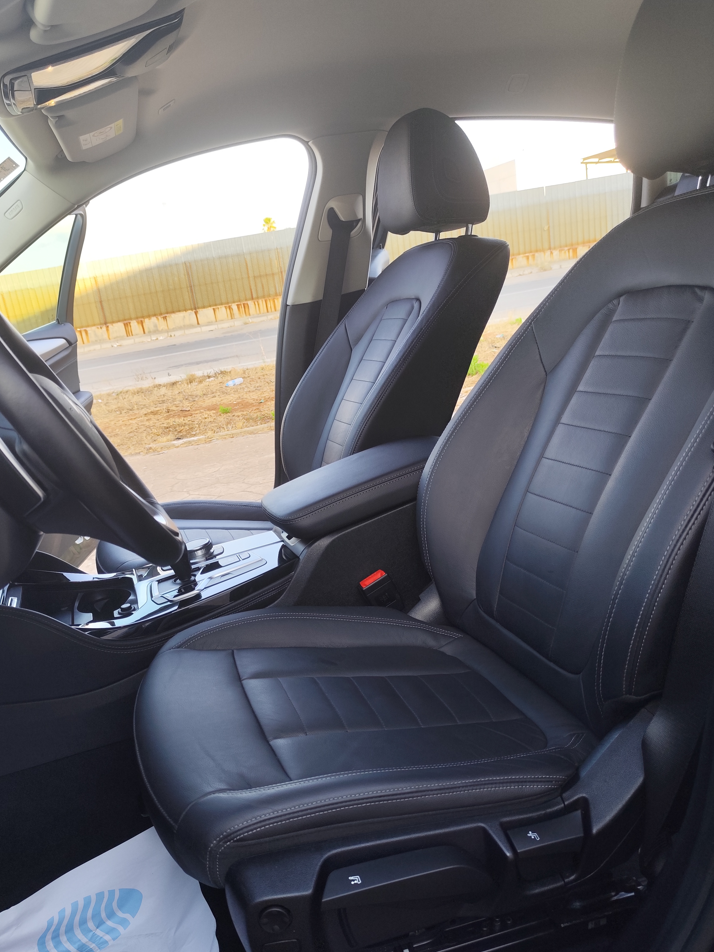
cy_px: 526
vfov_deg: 65.2
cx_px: 308
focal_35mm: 27
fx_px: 743
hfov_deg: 51.2
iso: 50
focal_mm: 6.14
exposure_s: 1/119
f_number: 1.65
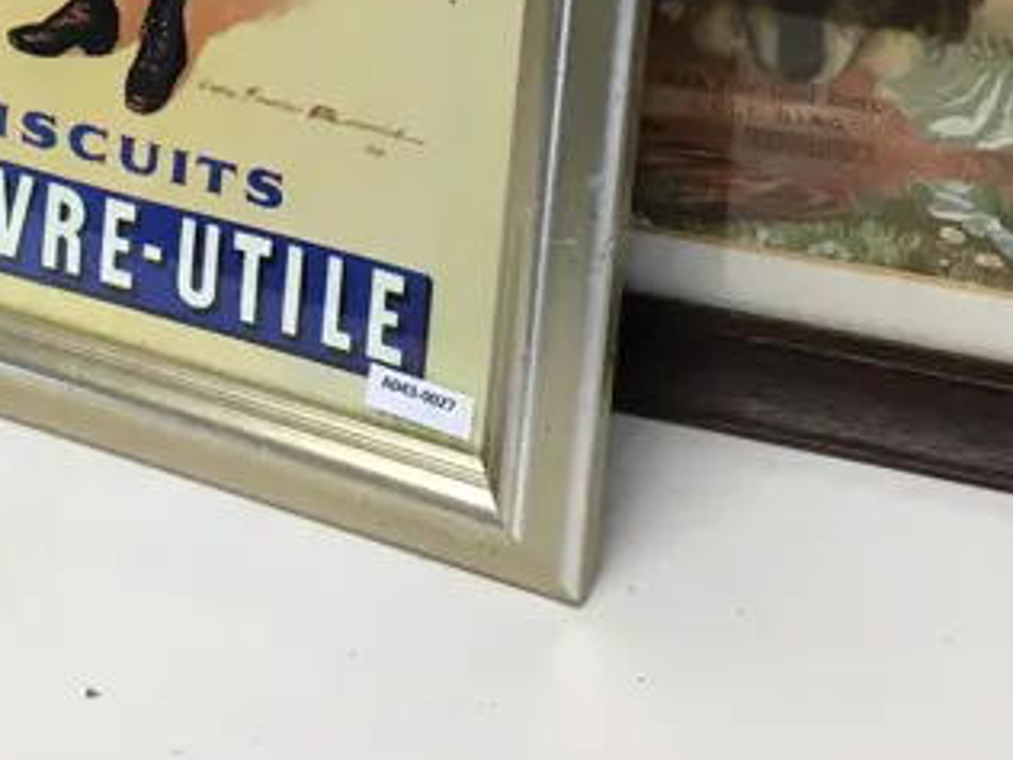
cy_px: -430
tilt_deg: -19.4
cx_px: 218
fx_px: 2751
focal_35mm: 94
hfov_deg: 20.7
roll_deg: +1.9
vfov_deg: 14.5
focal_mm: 4.15
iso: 32
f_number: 2.2
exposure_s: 1/33
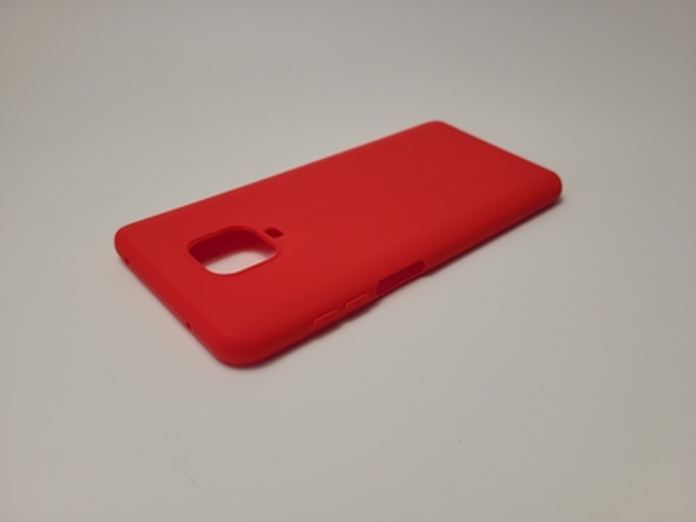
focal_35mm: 26
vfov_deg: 53.1
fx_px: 523
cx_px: 348
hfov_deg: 67.3
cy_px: 261
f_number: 1.8
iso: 40
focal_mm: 5.4
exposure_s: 1/100
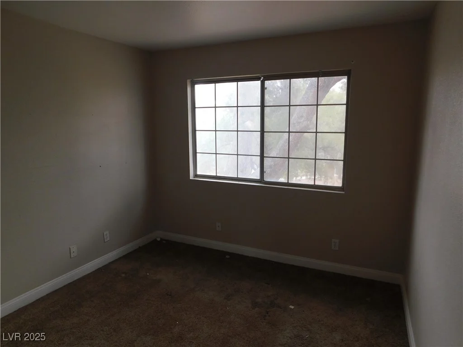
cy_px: 174
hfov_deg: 73.9
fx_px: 308
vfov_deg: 58.9
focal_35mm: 23
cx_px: 232
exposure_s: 1/50
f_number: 3
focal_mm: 4
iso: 125
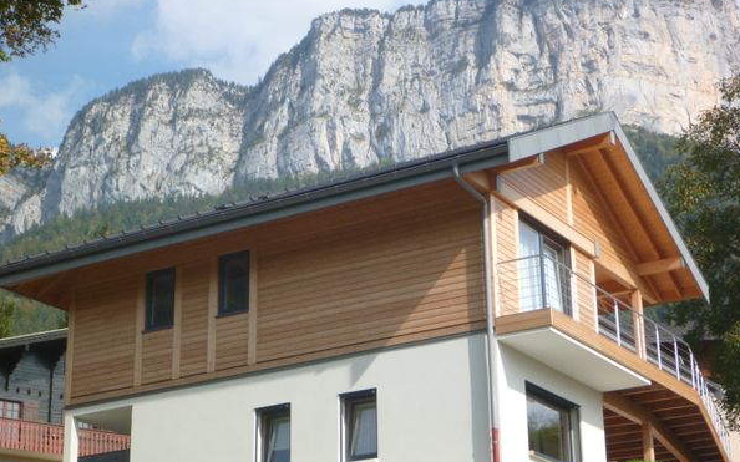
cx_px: 371
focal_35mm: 76
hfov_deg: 27.1
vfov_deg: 17.1
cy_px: 193
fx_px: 1532
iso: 100
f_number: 5.4
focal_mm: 12.6
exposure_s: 1/250
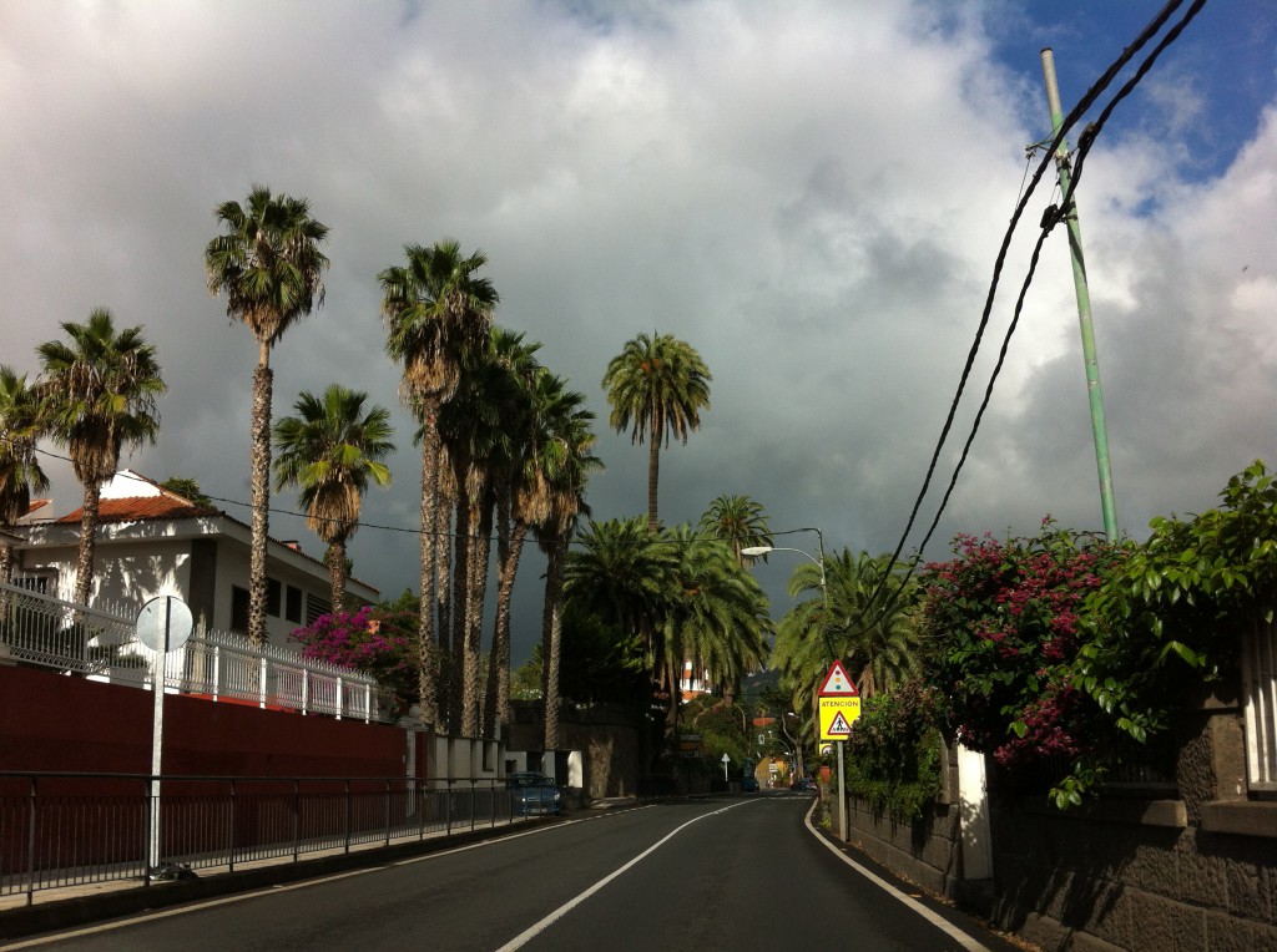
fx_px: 1289
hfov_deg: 52.7
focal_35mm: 35
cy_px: 476
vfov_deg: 40.6
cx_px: 638
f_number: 2.8
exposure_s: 1/1588
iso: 80
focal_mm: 3.85
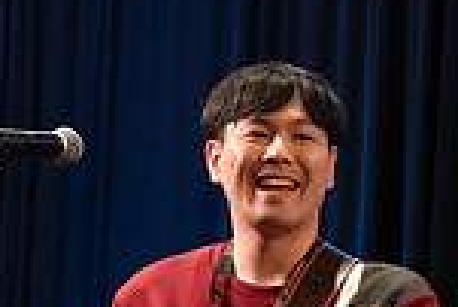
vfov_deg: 5.2
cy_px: 448
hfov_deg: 7.6
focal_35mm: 265
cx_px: 707
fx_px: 3375
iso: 6400
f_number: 5.6
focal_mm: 69
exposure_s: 1/250
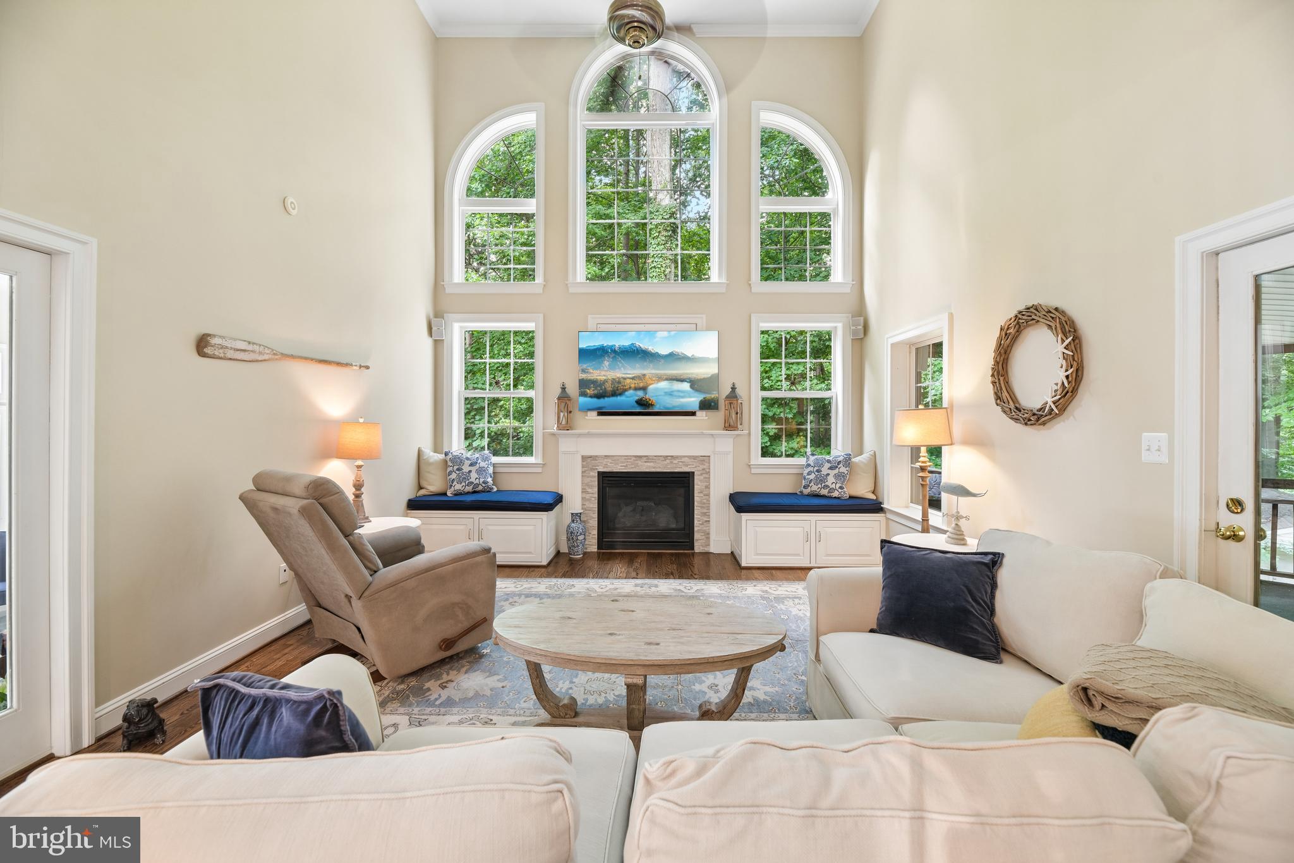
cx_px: 647
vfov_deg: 81.2
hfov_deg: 104.3
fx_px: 503
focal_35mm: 14
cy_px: 432
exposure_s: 1/8
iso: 400
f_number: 8
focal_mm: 14
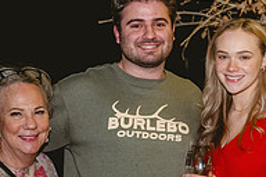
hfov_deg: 15.4
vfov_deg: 10.3
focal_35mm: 133
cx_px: 173
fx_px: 983
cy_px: 156
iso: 2000
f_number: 2.8
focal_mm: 44
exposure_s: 1/80
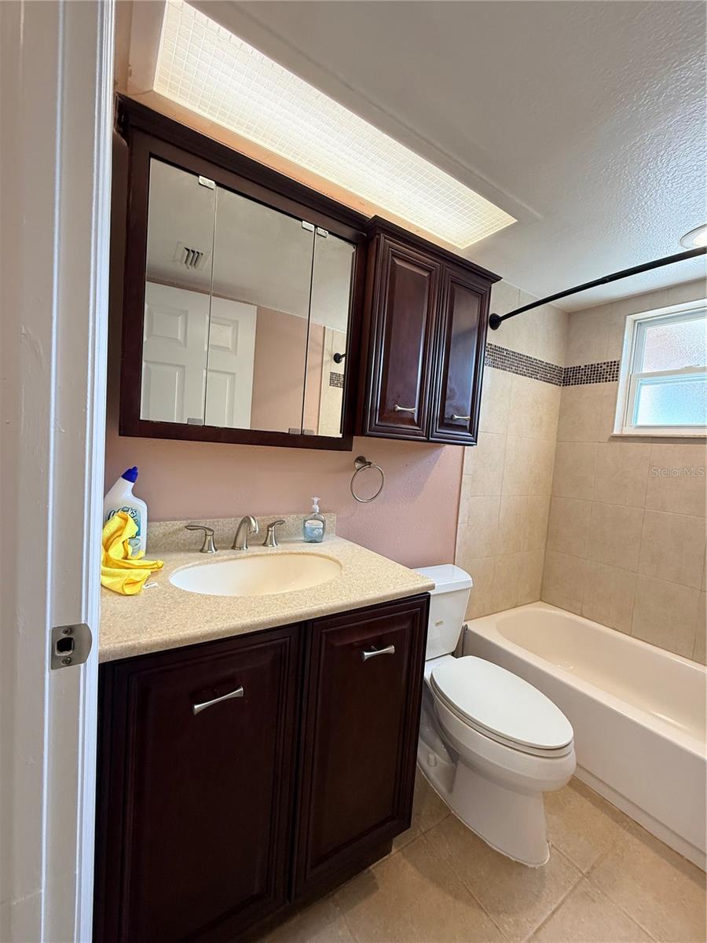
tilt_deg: -4.2
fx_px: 381
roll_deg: -5.3
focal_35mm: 14
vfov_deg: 102.1
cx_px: 354
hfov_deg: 85.7
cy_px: 472
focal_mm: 2.22
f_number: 2.2
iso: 160
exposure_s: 1/120
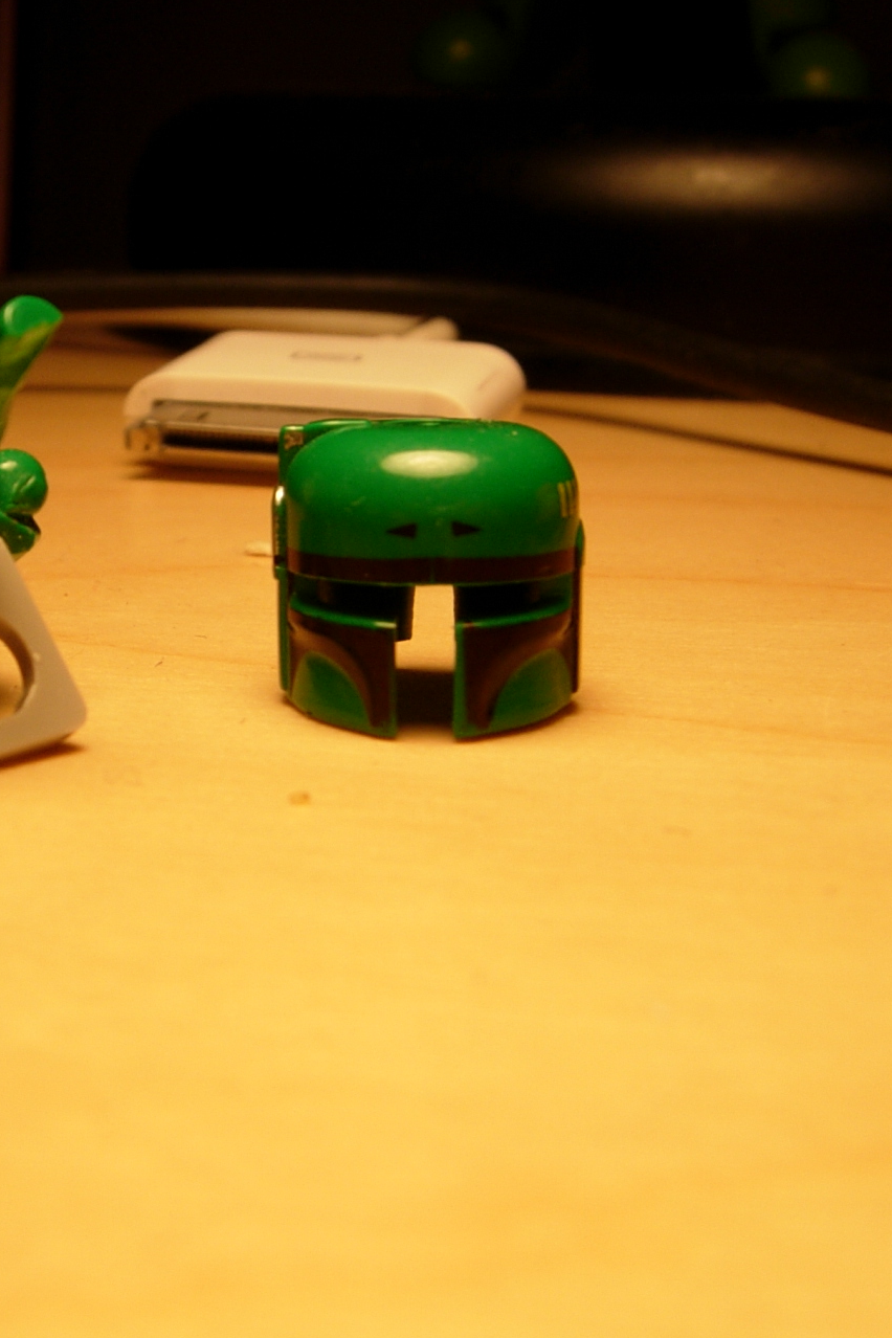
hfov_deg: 22.3
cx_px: 177
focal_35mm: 60
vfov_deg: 33.4
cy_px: 606
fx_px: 2230
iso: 50
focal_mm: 7.5
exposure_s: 1/45.2
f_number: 4.8
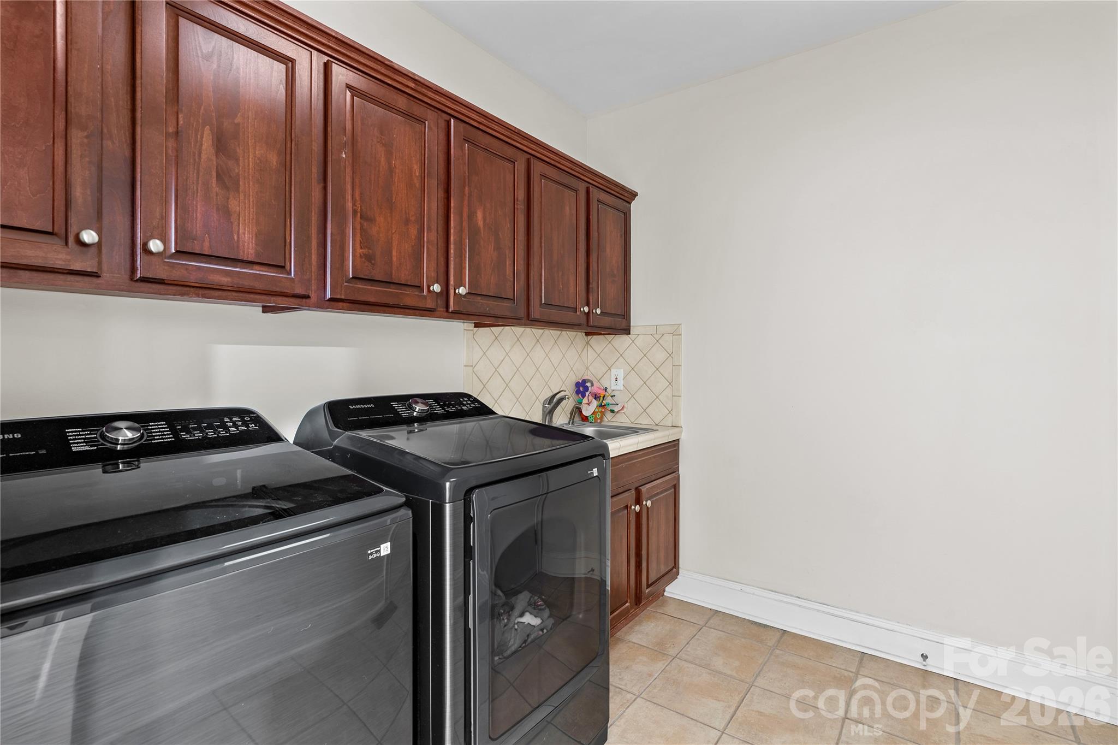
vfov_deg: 73.7
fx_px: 497
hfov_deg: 96.8
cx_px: 559
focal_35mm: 16
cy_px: 372
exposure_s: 30
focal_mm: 16
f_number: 8
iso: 100
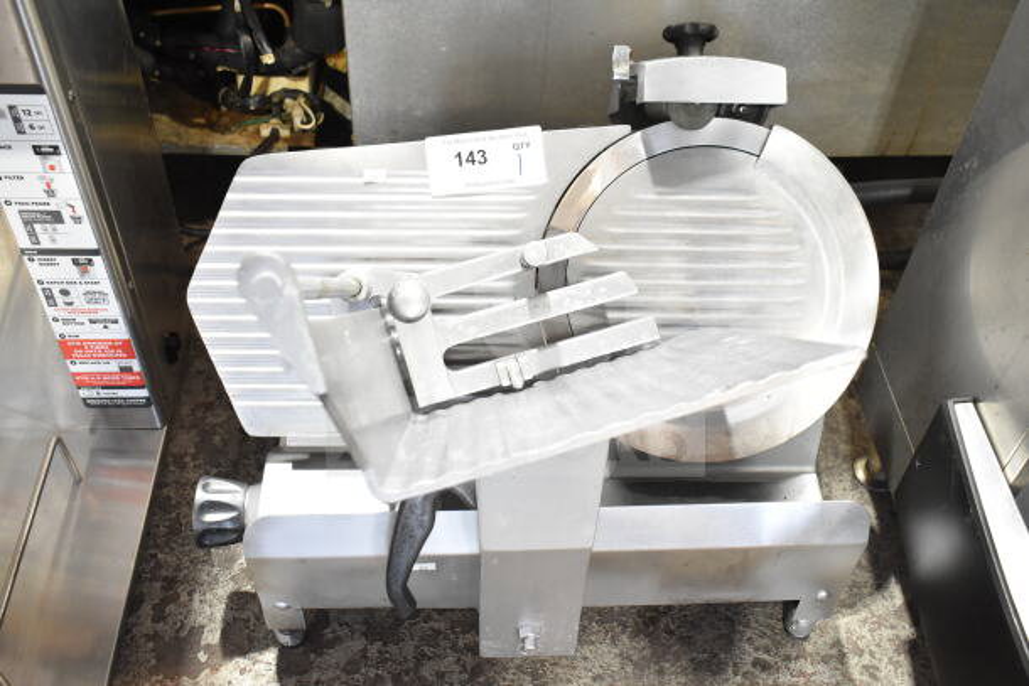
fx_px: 1072
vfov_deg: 35.5
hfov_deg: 51.3
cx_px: 514
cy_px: 343
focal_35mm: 38
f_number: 4.5
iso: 1600
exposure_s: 1/80
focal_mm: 25
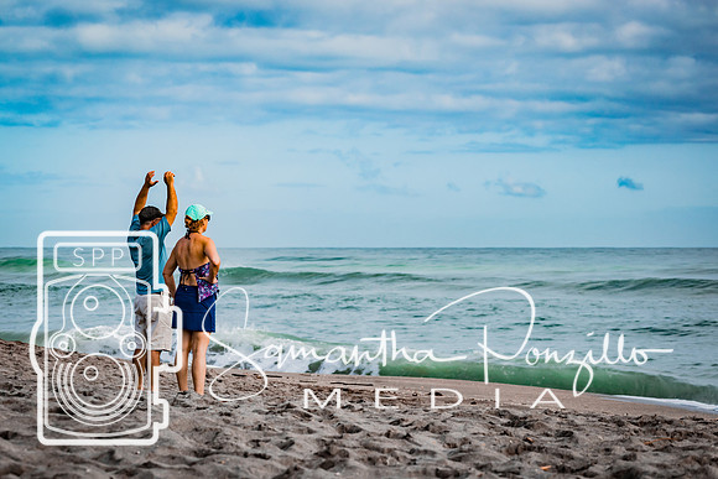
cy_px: 240
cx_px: 359
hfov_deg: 13.9
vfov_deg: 9.3
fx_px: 2950
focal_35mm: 148
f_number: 7.1
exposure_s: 1/800
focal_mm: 95
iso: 200
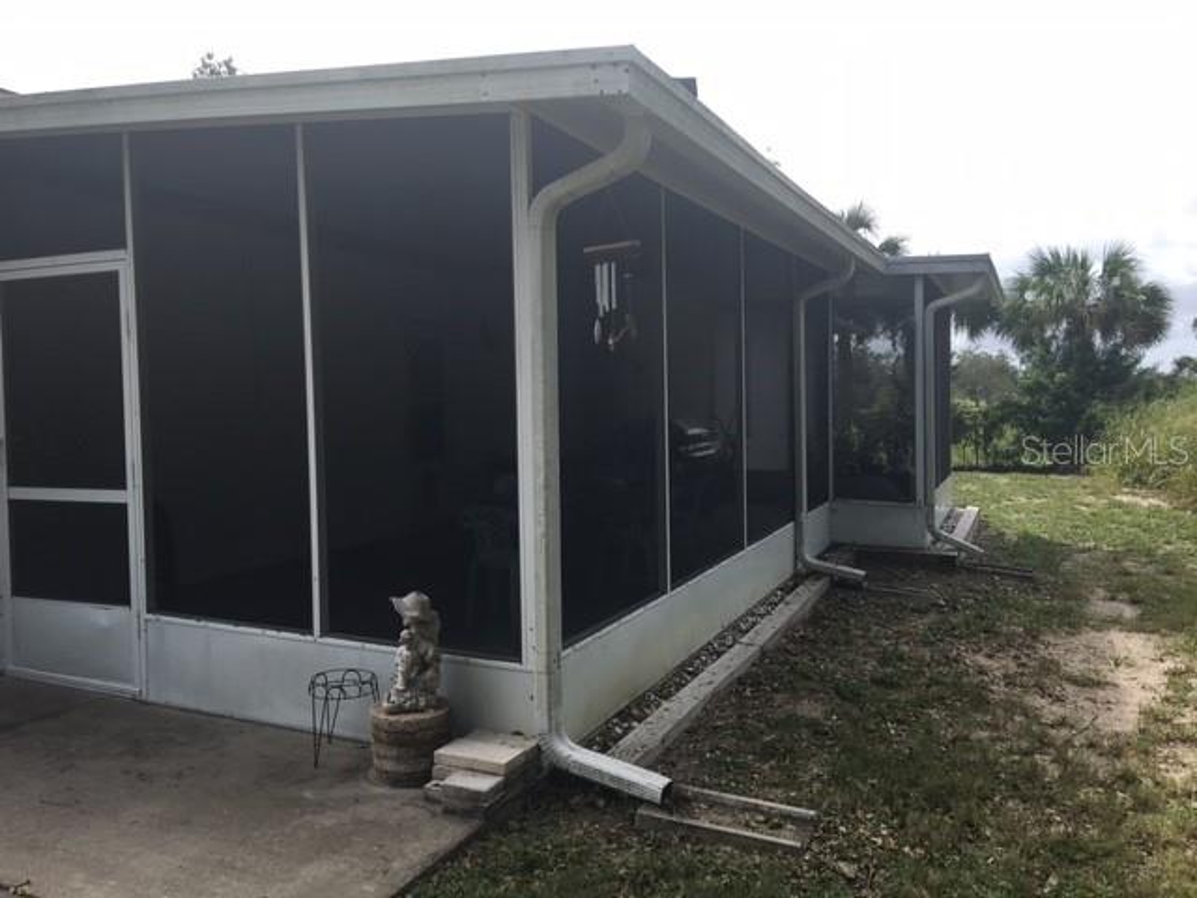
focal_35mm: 29
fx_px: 1003
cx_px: 598
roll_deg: +1.0
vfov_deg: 48.2
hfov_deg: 61.7
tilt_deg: -1.9
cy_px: 449
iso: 25
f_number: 2.2
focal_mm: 4.15
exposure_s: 1/938
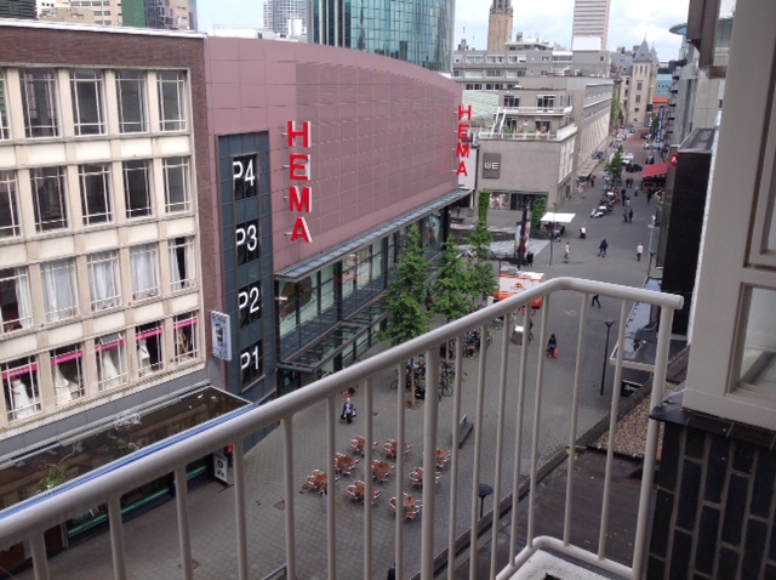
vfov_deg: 40.6
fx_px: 783
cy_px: 290
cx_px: 388
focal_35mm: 35
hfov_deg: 52.7
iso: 50
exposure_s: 1/944
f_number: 2.4
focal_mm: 4.28
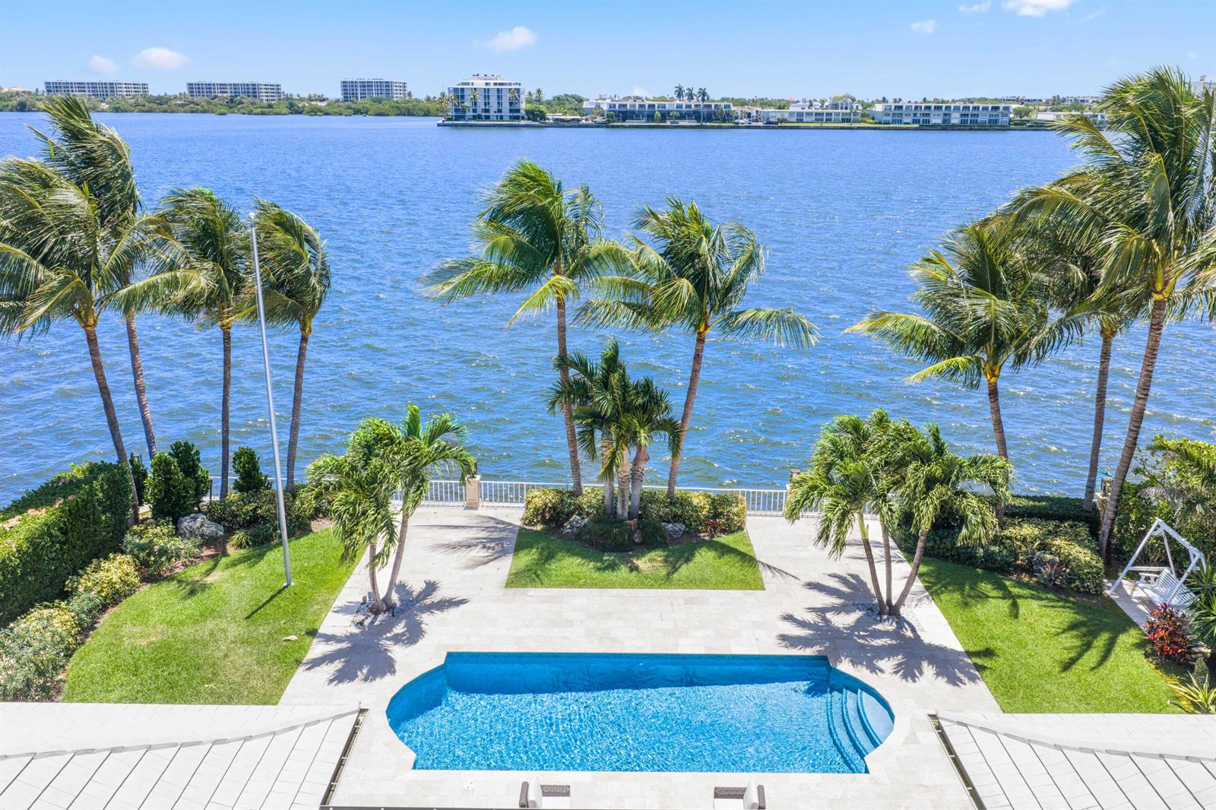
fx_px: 946
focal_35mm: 28
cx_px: 608
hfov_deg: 65.5
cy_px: 405
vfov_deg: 46.4
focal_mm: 14.45
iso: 100
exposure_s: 1/240
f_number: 5
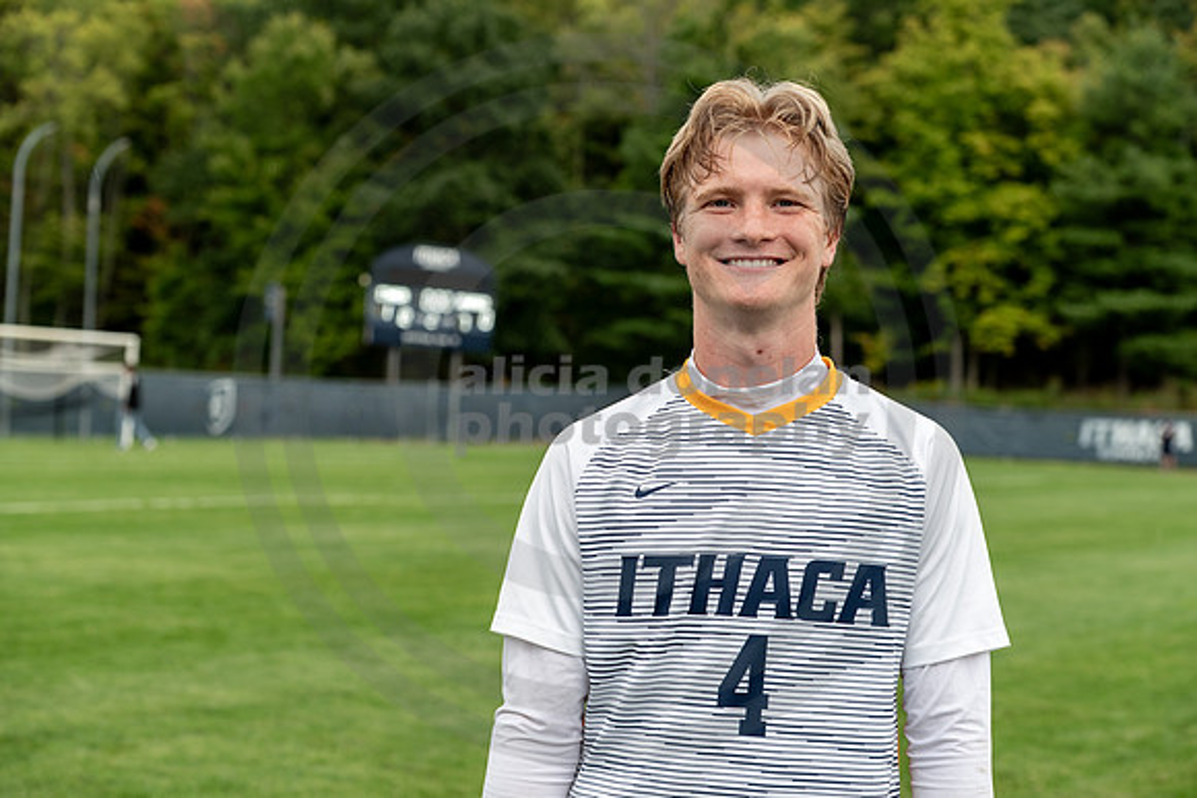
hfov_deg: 28.6
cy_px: 399
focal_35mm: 71
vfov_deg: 19.3
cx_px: 599
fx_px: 2350
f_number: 4.5
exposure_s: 1/320
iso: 320
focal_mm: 70
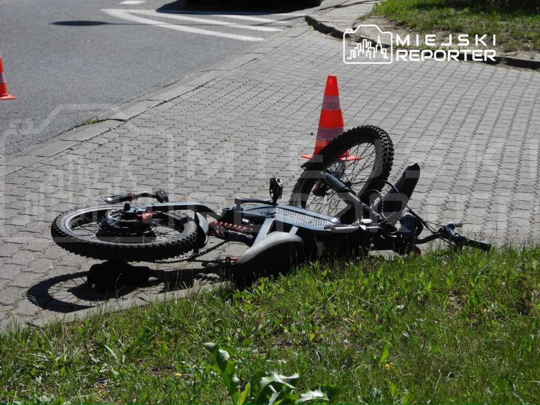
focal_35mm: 105
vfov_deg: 14.1
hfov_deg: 18.7
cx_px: 270
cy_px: 202
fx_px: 1638
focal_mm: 18.9
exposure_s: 1/1250
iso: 100
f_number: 4
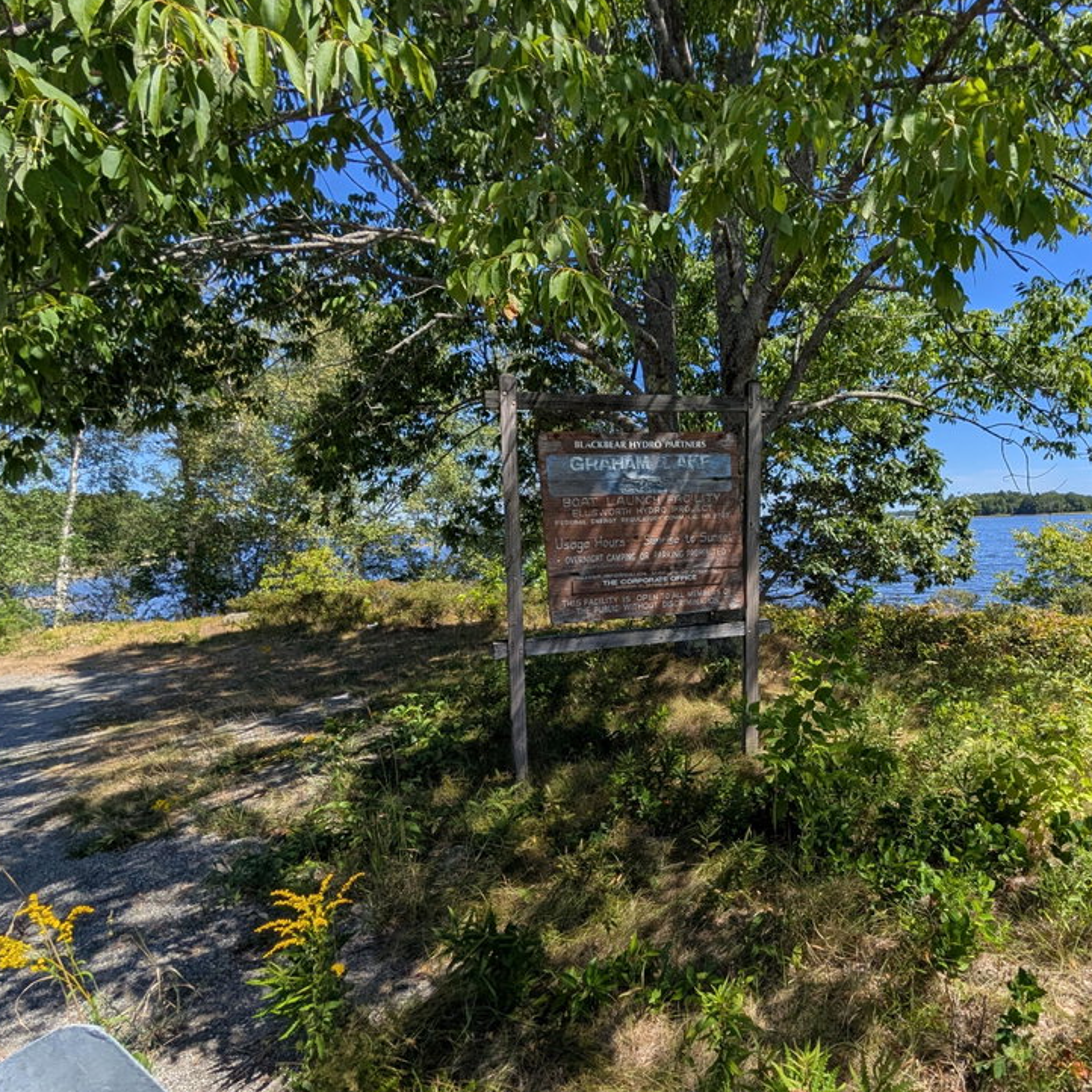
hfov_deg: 87.9
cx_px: 727
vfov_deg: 91.1
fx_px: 535
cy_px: 570
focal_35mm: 15
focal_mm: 2.02
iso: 53
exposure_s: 1/2660
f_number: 1.7
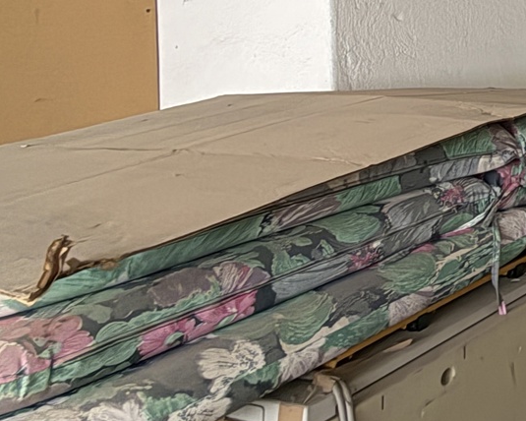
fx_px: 763
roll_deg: +1.0
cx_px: 910
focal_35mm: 49
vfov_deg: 28.3
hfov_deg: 23.3
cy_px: -31
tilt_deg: -0.2
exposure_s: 1/40
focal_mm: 2.22
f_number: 2.2
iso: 320
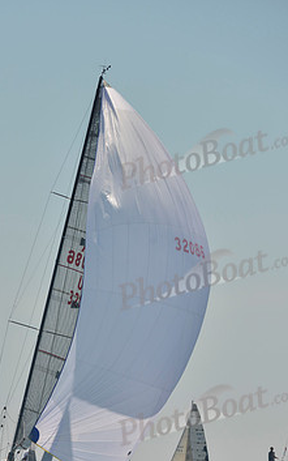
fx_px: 4616
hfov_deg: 3.6
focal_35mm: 368
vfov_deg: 5.7
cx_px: 51
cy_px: 363
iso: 200
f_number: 8
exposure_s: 1/1250
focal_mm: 220
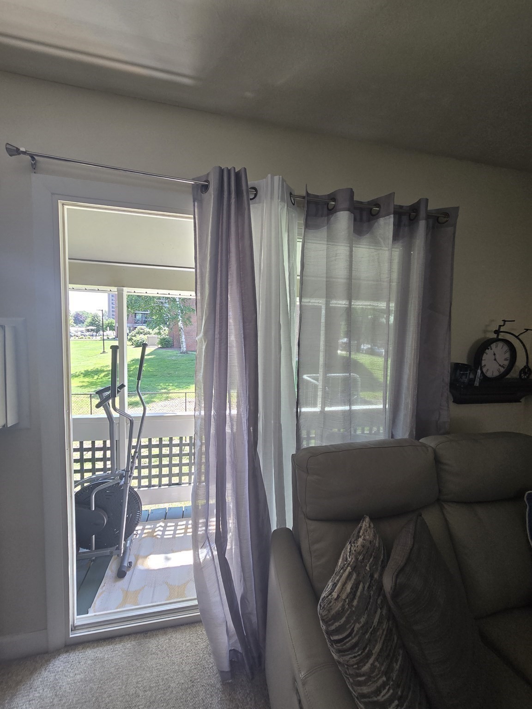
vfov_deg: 106.2
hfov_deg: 89.9
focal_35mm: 13
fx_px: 266
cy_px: 354
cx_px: 266
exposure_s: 1/60
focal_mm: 2.2
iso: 80
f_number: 2.2
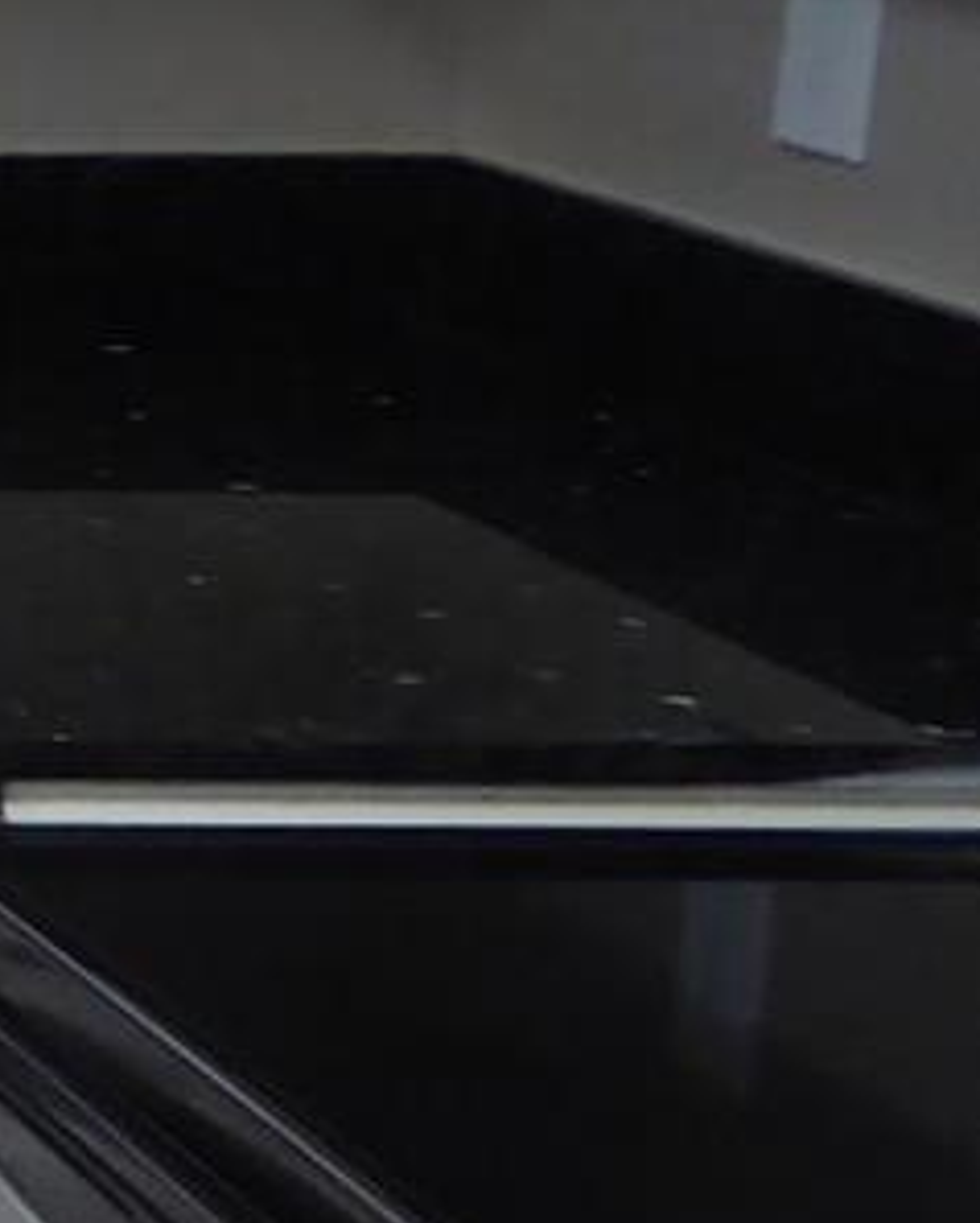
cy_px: 494
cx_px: -2096
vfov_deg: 14.5
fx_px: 4817
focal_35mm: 133
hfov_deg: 9.0
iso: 320
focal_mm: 4.7
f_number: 3.4
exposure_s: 1/60
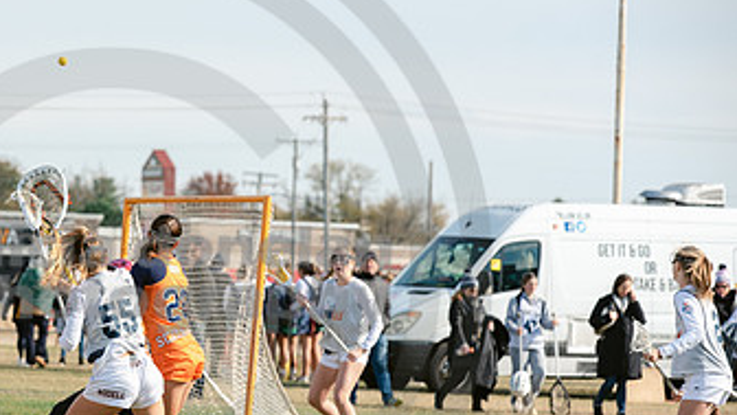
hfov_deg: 8.8
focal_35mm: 244
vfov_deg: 5.0
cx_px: 103
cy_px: 271
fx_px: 4768
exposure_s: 1/1600
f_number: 5
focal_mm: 135
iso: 250
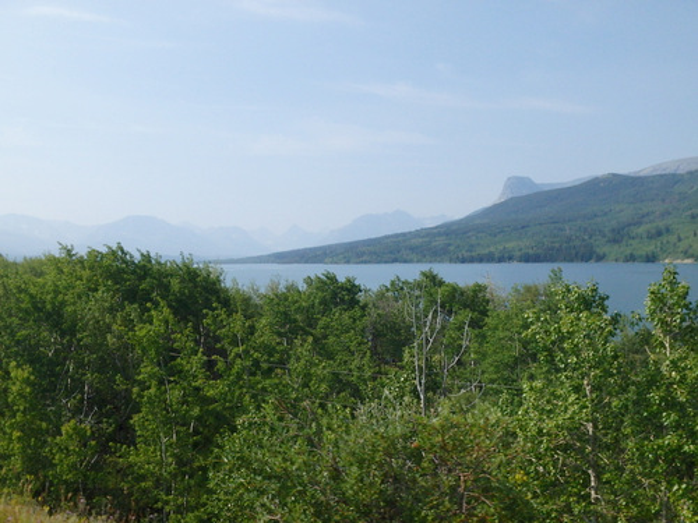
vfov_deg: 39.7
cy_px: 262
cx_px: 349
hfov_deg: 51.4
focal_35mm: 36
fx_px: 726
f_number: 13
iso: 400
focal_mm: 6.4
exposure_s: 1/320
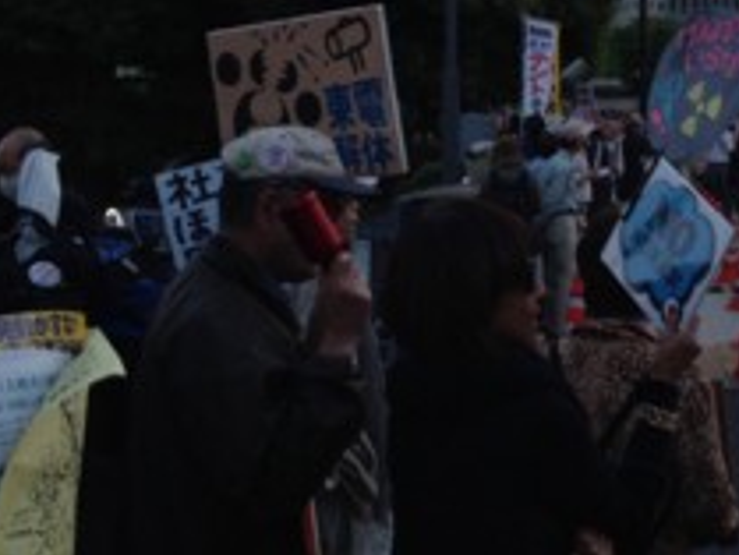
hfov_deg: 26.5
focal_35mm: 71
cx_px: 658
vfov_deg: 20.0
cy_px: -28
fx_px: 1517
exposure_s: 1/120
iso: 80
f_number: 2.4
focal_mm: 4.12
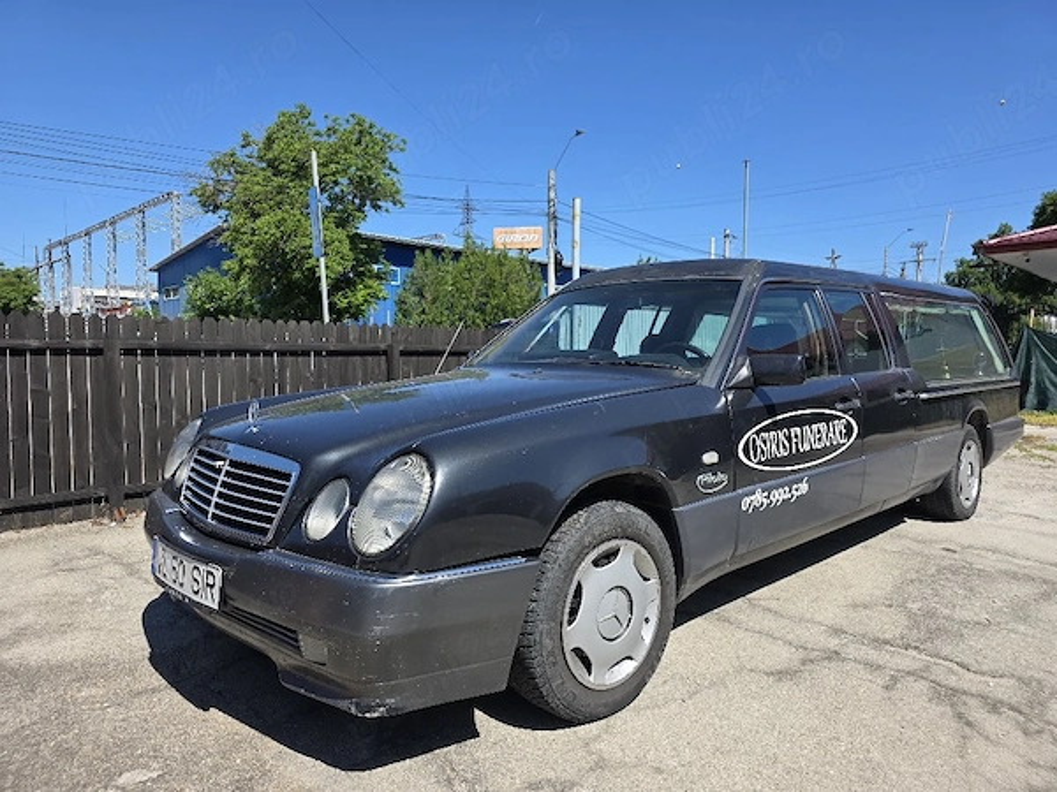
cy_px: 396
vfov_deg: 58.9
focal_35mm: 23
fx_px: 702
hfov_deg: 73.9
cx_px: 528
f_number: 1.7
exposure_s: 1/5000
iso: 80
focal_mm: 6.3
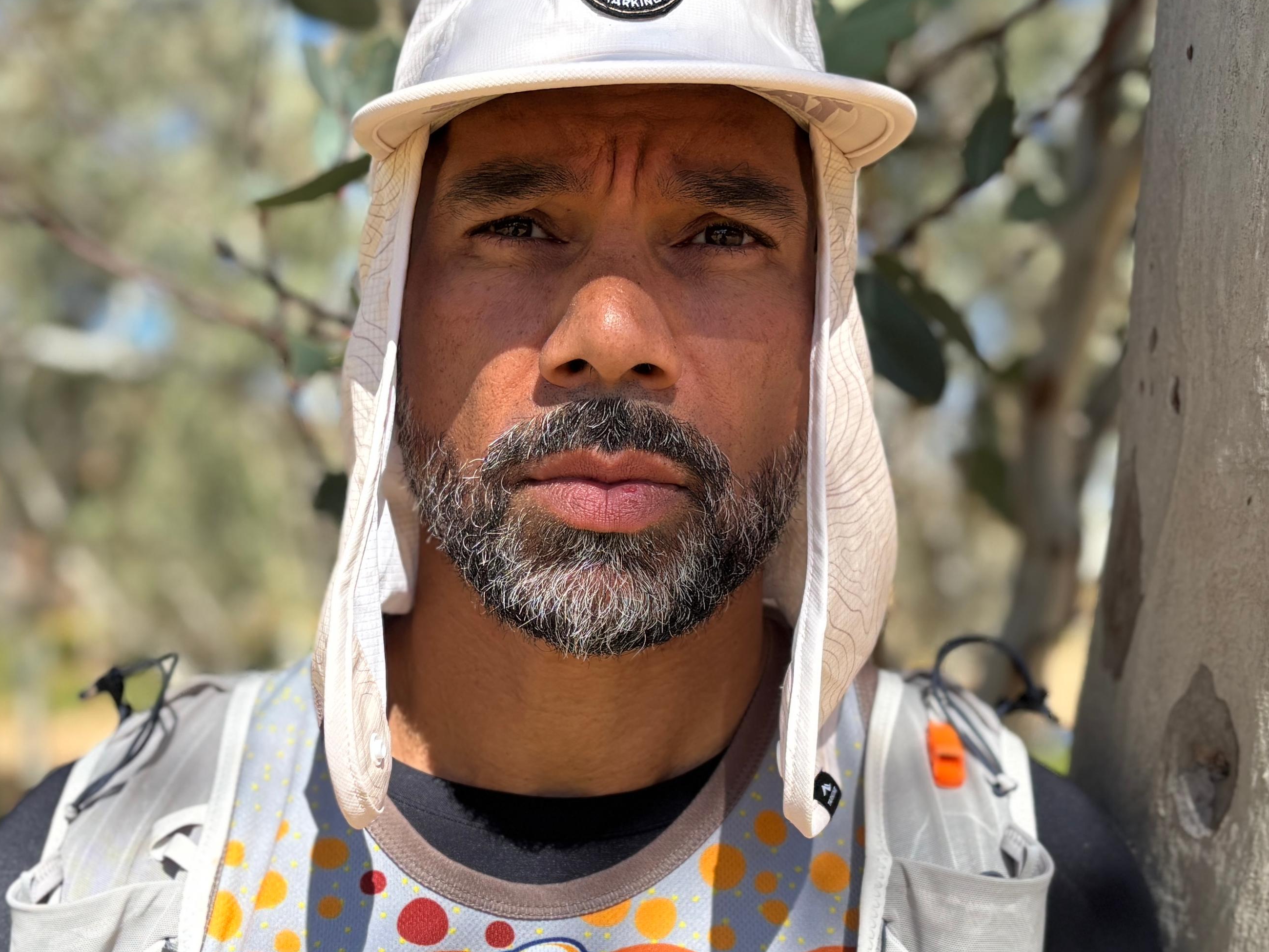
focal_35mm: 50
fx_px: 1833
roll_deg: -1.2
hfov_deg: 38.1
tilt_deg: -2.4
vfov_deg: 28.9
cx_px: 554
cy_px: 644
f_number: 1.6
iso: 50
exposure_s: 1/1399
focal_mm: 5.96
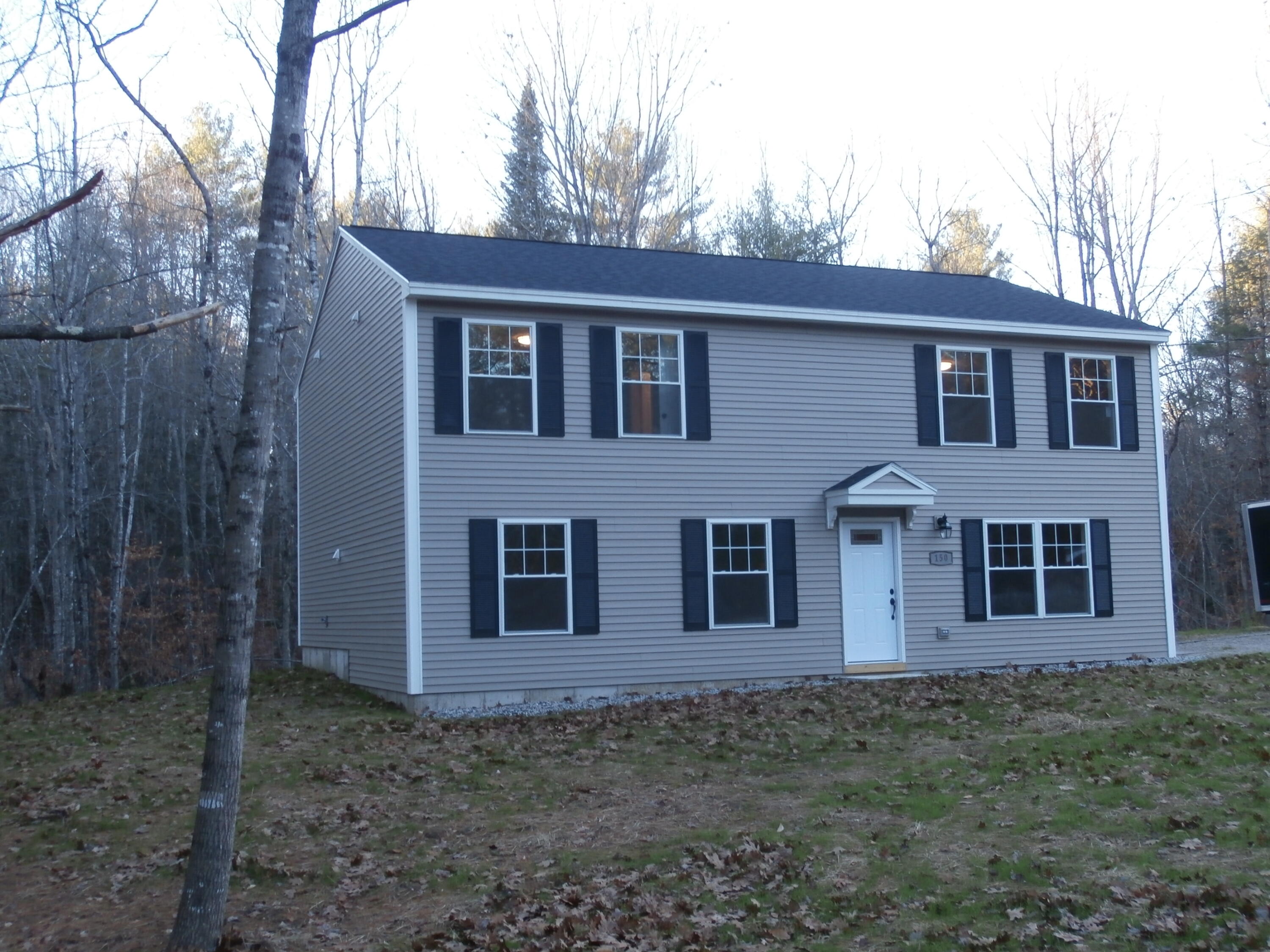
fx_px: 1394
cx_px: 635
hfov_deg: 49.0
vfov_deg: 37.7
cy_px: 476
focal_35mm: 38
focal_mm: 6.67
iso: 125
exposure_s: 1/40
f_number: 3.9
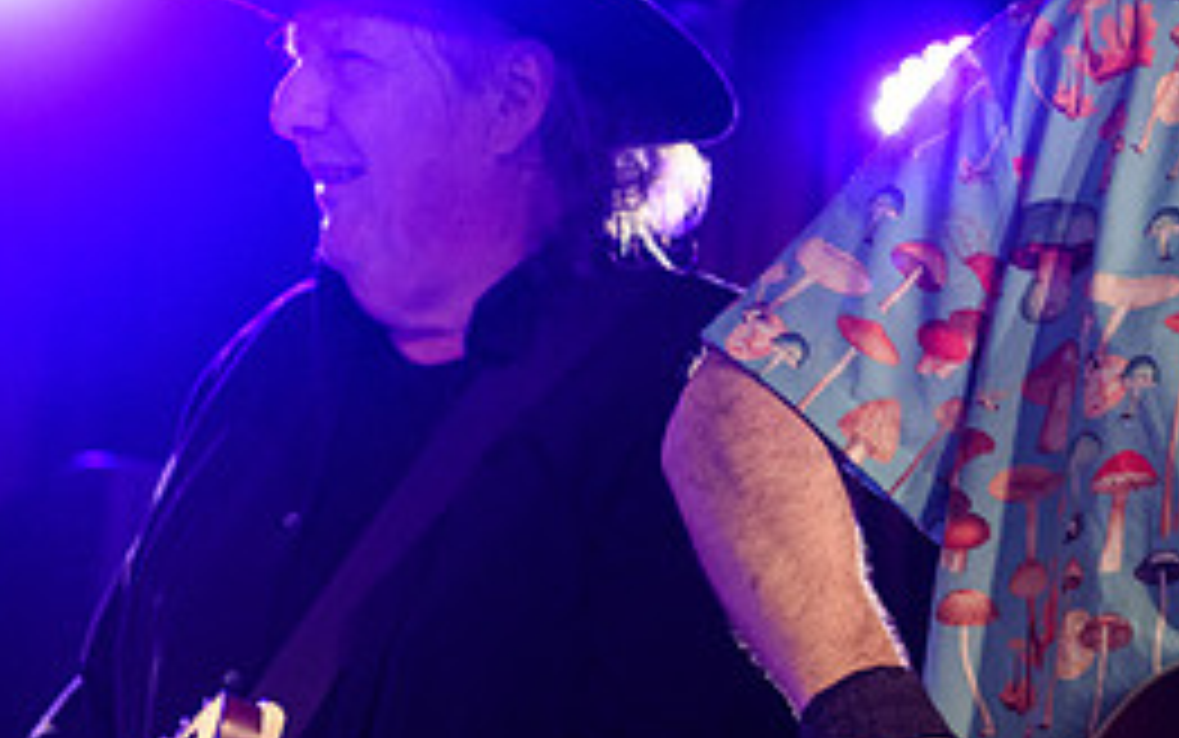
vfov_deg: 9.4
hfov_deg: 14.9
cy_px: 196
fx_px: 4500
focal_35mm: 140
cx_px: 886
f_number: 3.2
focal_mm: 62
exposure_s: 1/160
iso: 2500
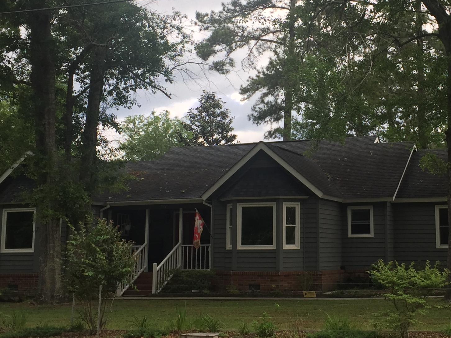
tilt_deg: +7.9
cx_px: 307
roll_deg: -0.4
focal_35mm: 60
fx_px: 782
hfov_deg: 31.9
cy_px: 137
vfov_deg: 24.4
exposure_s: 1/719
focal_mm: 4.15
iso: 32
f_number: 2.2
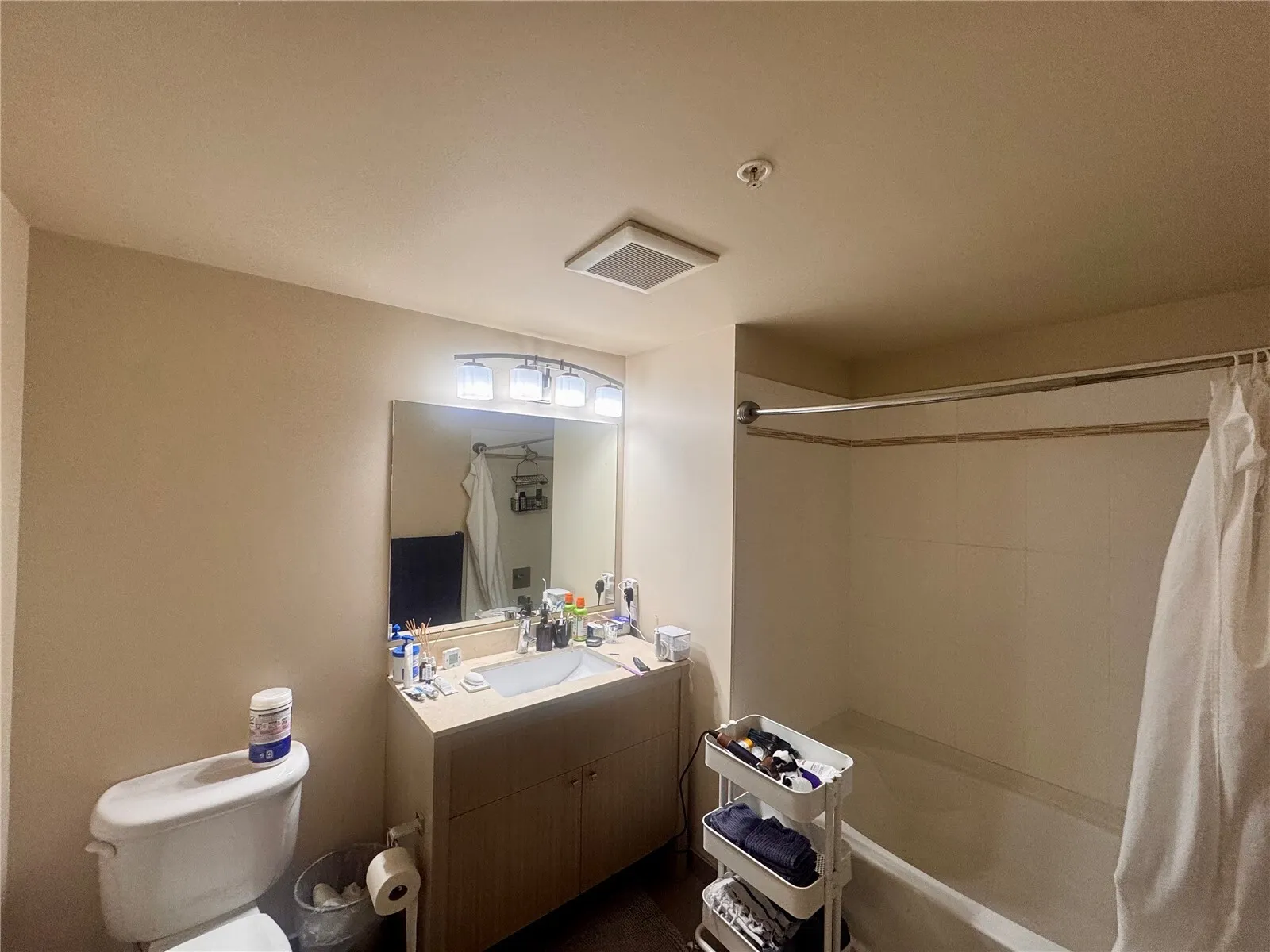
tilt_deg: +0.9
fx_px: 514
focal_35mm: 14
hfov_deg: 102.1
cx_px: 635
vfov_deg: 85.7
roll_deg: -0.2
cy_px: 476
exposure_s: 1/99
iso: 200
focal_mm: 2.22
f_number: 2.2
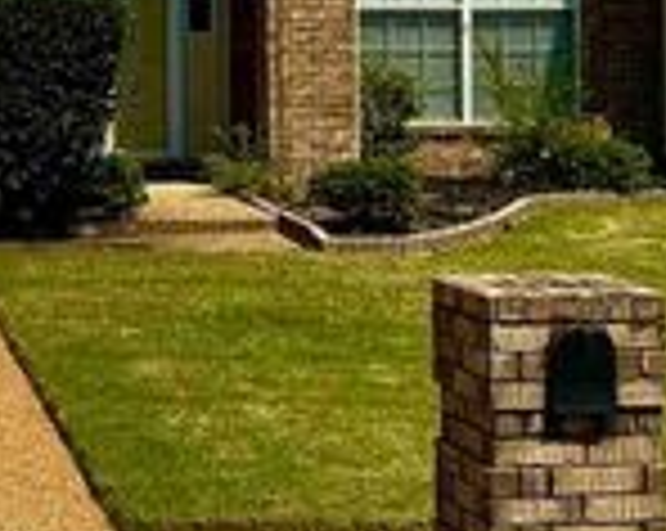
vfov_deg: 15.5
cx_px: 76
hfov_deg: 19.6
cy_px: -70
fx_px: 1890
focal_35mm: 96
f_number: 1.8
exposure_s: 1/2801
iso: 25
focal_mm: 3
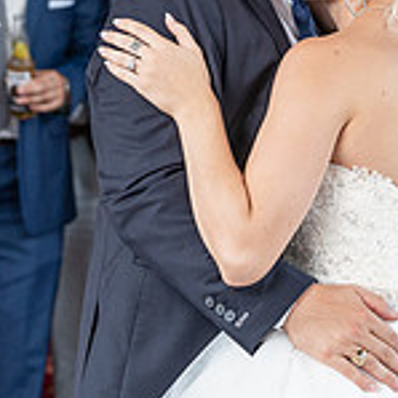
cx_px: 302
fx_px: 4124
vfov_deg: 5.5
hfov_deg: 5.5
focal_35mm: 317
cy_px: -55
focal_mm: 88
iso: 1000
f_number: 5
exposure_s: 1/200
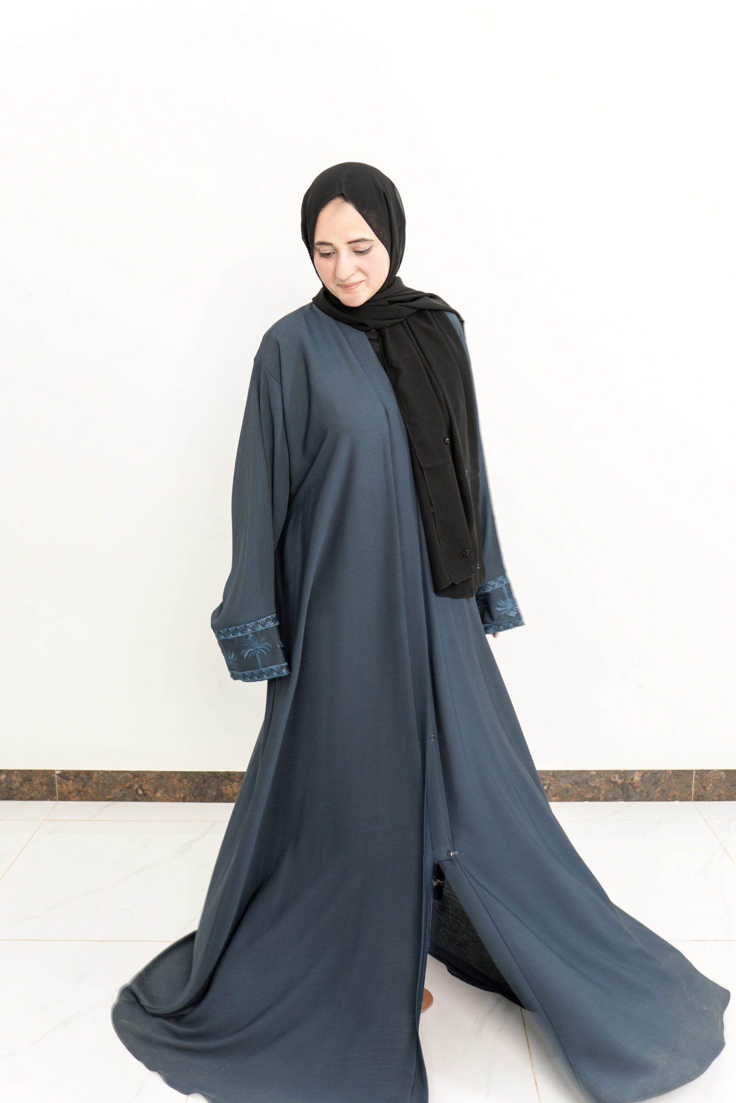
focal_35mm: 35
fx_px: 1073
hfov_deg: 37.9
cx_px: 368
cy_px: 552
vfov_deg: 54.4
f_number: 4
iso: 500
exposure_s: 1/100
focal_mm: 35
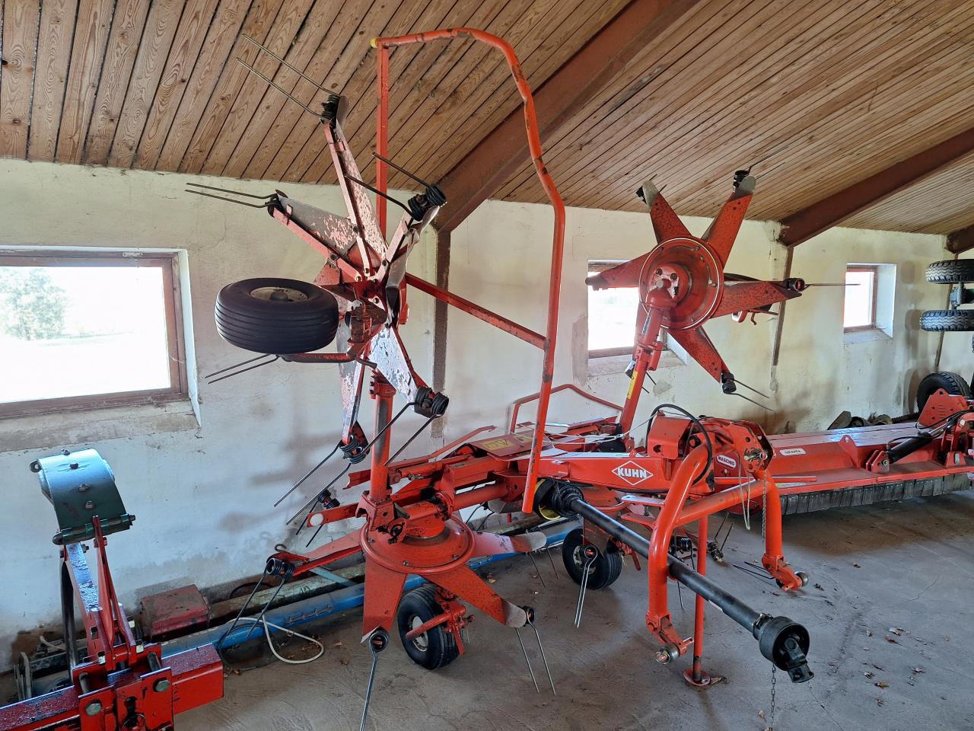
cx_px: 487
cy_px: 366
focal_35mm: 23
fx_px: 647
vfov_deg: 58.9
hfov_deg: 73.9
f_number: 1.8
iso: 160
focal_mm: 5.54
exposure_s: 1/50
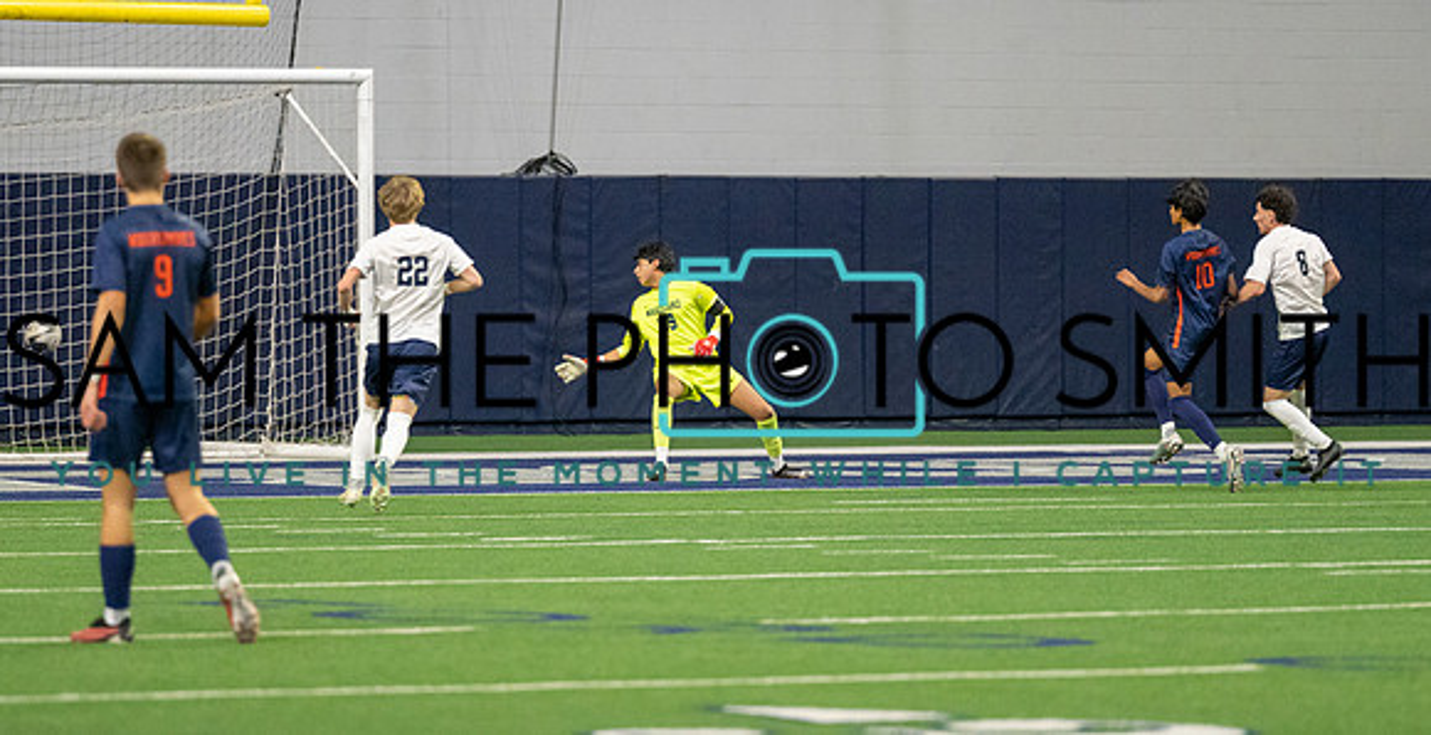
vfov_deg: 3.8
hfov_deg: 7.4
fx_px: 11017
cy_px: 389
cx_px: 774
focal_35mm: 296
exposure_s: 1/1250
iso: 5000
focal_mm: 200
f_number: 2.8
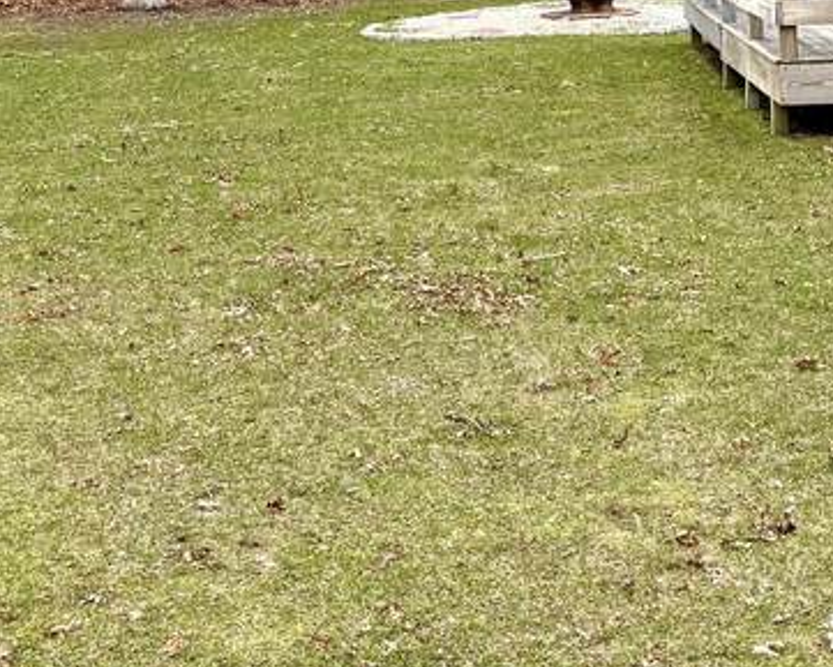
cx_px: 699
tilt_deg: +1.6
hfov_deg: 20.9
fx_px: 2219
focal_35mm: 90
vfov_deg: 16.0
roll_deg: +0.2
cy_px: -261
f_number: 1.6
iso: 50
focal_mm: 5.96
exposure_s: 1/1876
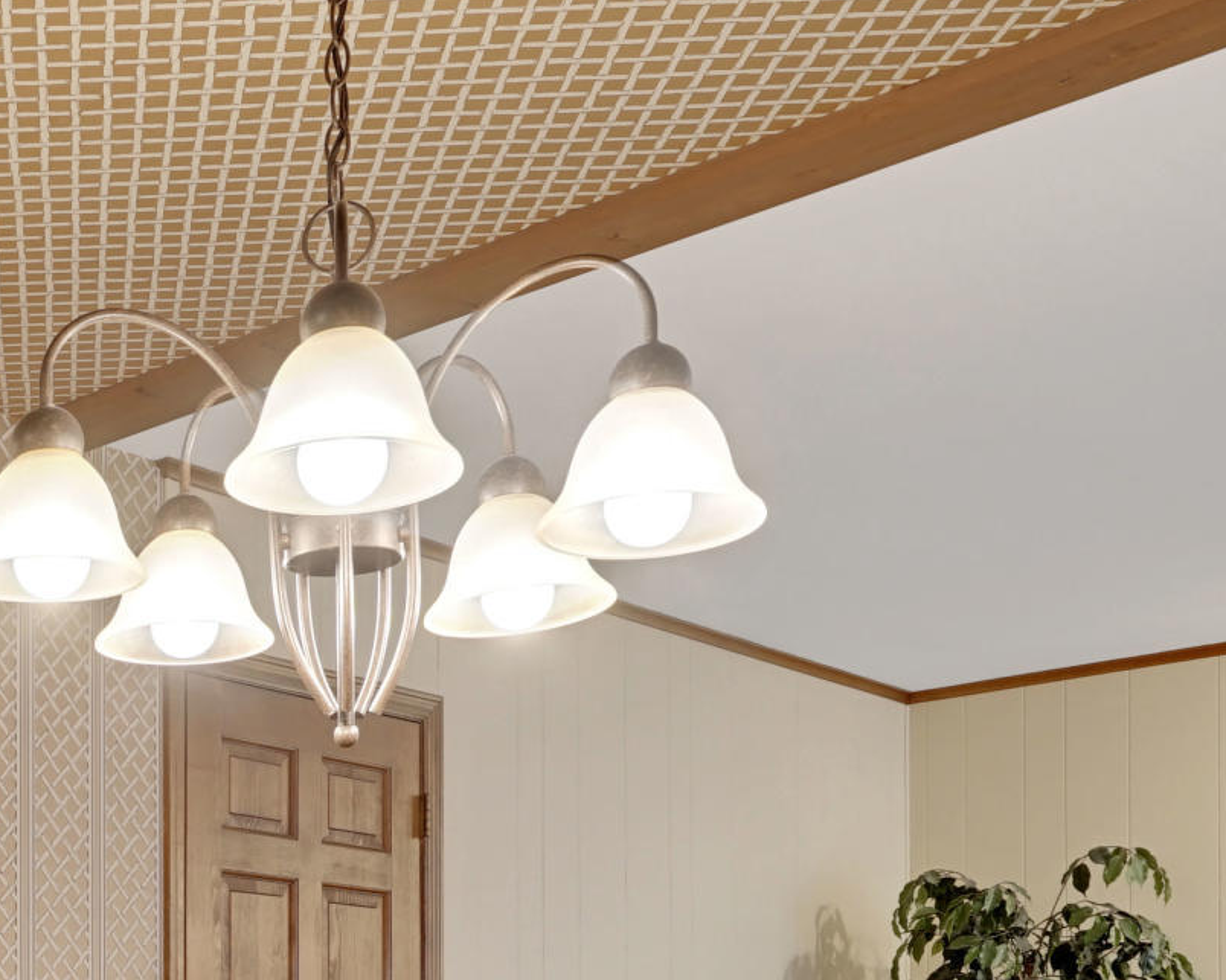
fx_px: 2032
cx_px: -171
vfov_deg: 24.9
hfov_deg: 29.7
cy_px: 1127
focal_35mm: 56
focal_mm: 16
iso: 400
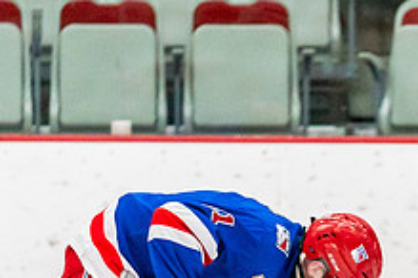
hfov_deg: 2.4
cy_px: 332
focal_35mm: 867
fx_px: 10066
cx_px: 371
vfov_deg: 1.6
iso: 3200
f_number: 2.8
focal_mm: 200
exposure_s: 1/1250
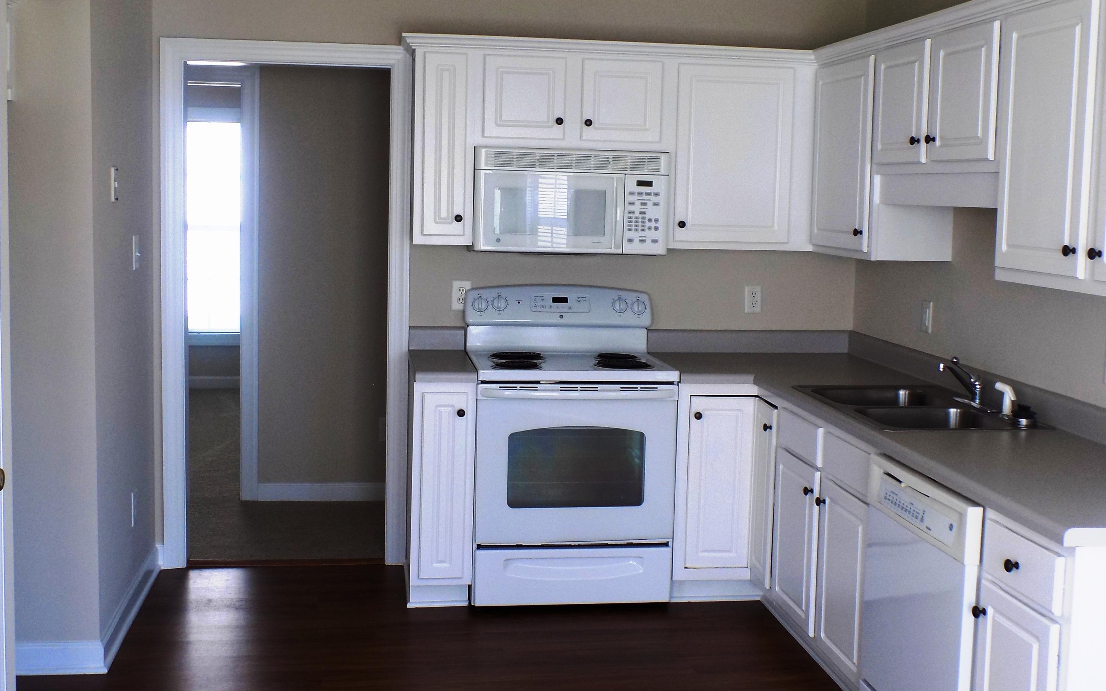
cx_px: 551
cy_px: 305
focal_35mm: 40
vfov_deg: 32.0
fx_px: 1206
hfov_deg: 49.3
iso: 100
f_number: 3.5
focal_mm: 6.6
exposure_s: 1/30
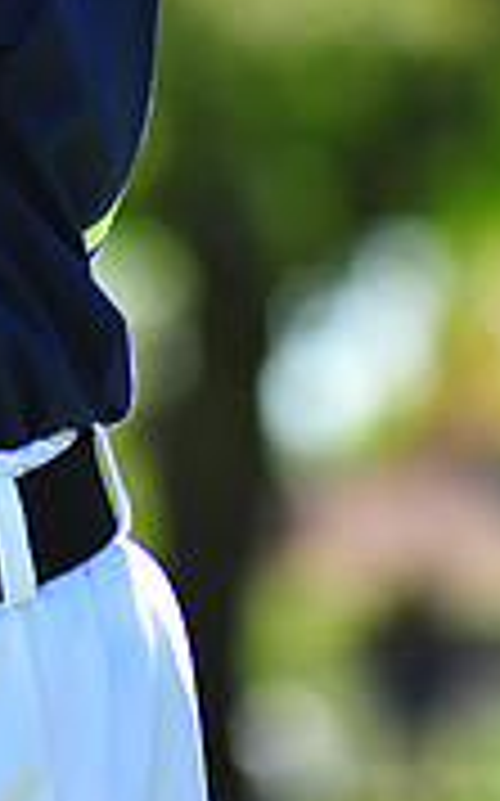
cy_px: -450
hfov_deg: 2.2
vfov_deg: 3.5
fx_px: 13059
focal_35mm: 598
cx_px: -194
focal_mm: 180
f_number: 5
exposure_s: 1/400
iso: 200
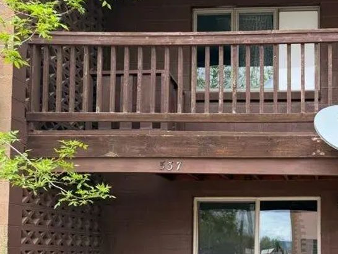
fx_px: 440
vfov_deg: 30.8
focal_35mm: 45
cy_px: 226
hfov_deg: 39.2
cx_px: 302
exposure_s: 1/660
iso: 80
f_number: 1.78
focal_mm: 6.76
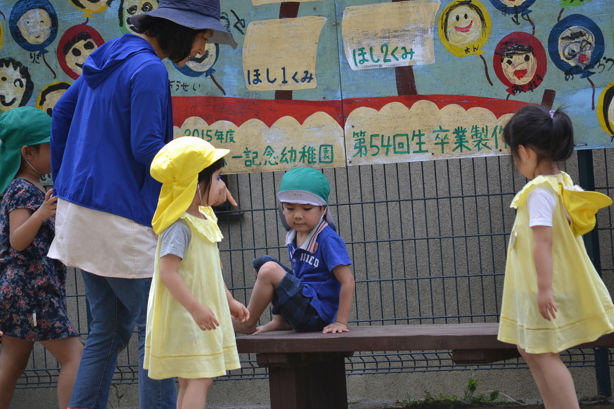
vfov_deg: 5.2
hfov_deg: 7.8
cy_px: 192
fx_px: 4510
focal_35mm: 265
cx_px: 323
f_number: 5.6
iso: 360
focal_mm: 165
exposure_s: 1/500
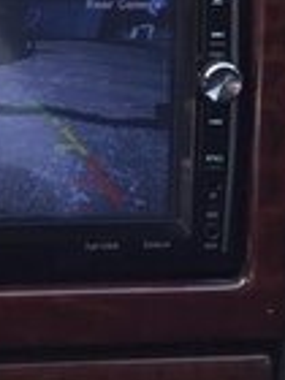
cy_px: -114
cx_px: 71
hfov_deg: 14.3
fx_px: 1131
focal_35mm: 103
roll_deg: -2.9
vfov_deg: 17.8
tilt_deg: -29.8
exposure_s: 1/100
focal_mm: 4.15
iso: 40
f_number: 2.2
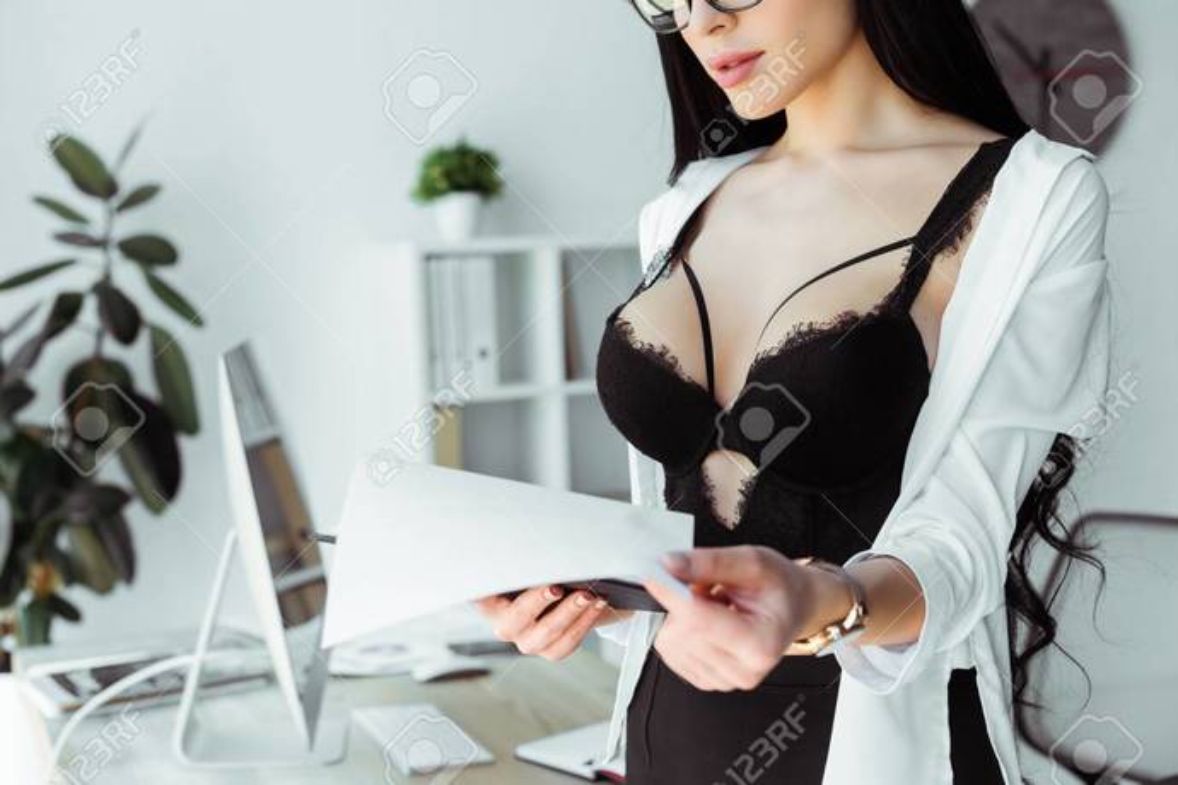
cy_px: 392
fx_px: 1636
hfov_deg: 39.6
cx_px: 589
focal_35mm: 50
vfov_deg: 27.0
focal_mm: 50
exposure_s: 1/160
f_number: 4
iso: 400
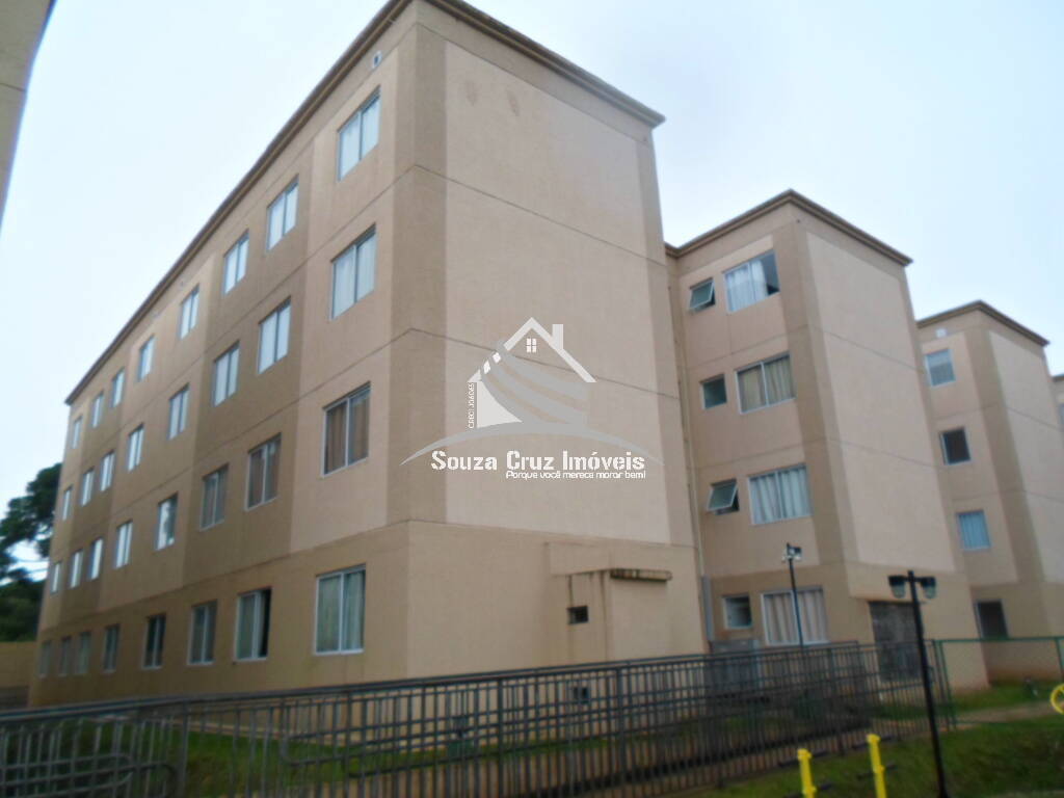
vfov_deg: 54.9
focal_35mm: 25
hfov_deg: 69.4
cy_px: 399
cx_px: 532
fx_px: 768
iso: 80
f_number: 2.5
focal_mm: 4.5
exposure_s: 1/125
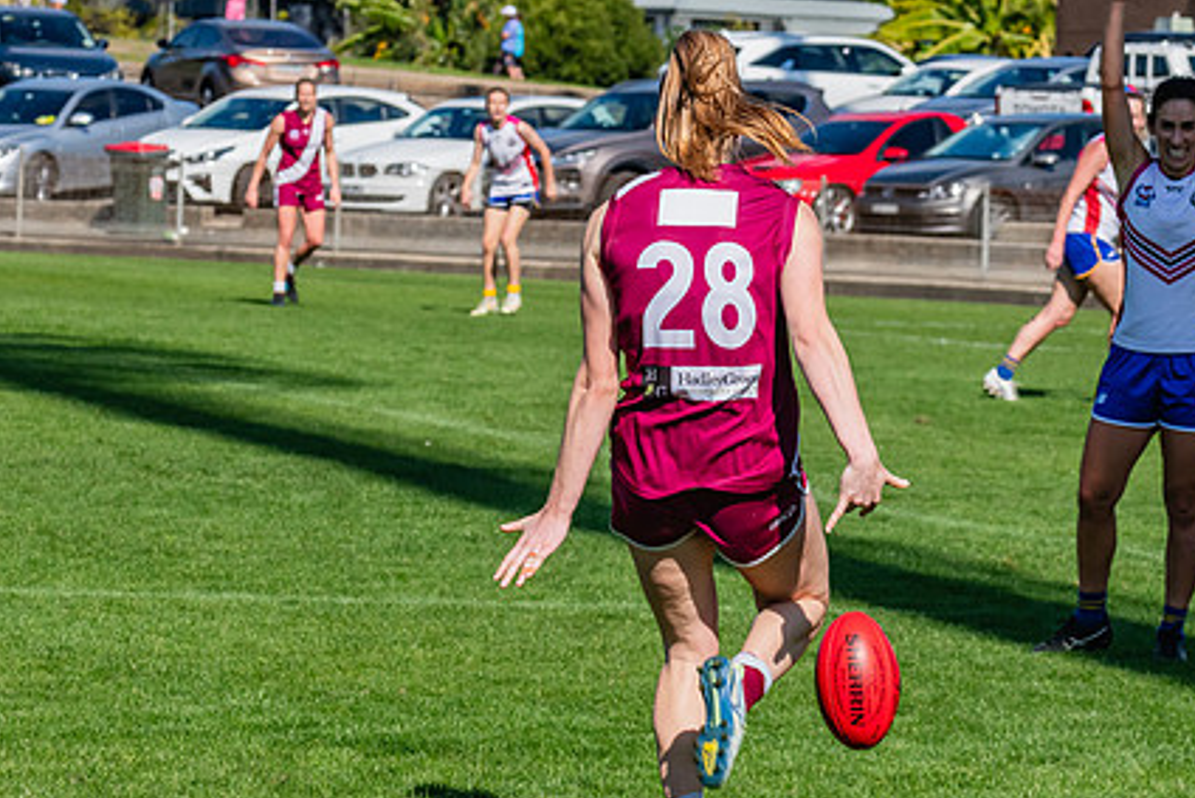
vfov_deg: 5.5
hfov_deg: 8.2
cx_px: 681
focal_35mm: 252
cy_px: 435
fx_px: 8367
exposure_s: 1/1250
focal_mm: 170
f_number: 13
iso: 800
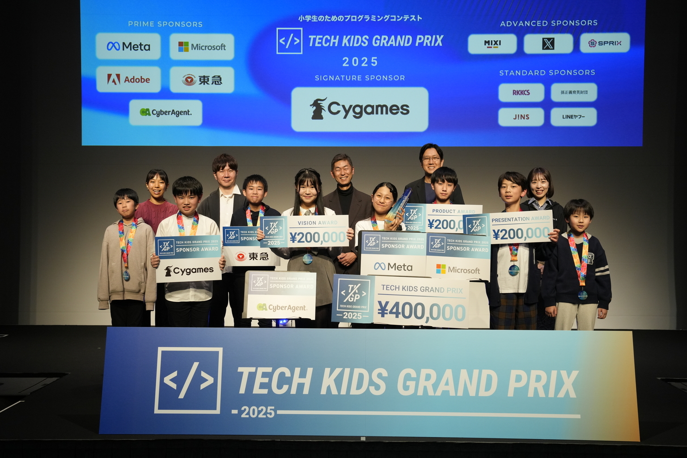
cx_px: 344
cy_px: 229
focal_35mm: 41
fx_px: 782
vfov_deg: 32.6
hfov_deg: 47.4
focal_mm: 41
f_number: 5.6
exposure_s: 1/160
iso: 2000
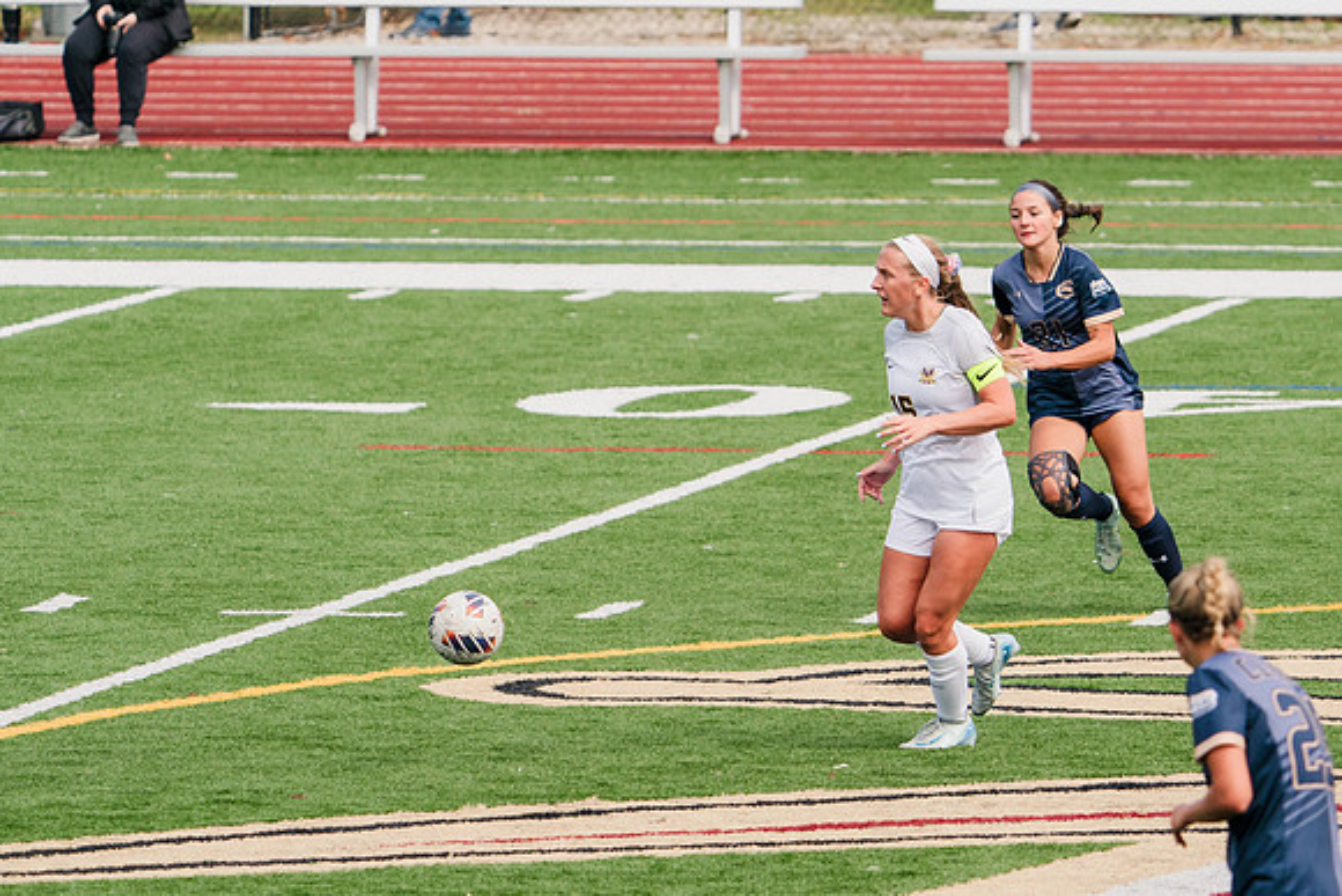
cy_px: 378
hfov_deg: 4.3
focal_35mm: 477
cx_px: 886
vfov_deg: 2.9
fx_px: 17803
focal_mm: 306
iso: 500
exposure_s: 1/1600
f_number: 6.3
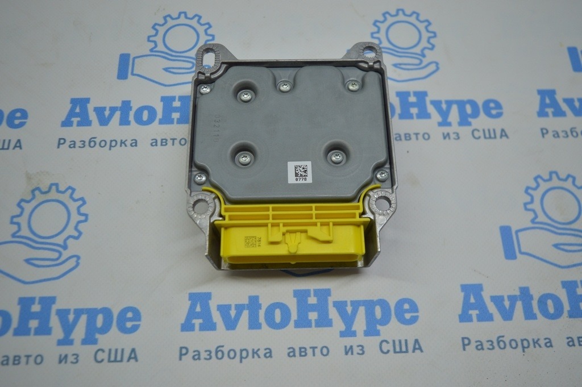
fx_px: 533
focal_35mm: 33
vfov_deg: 39.9
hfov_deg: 57.3
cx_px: 291
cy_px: 194
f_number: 3.8
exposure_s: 1/200
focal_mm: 22
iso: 400
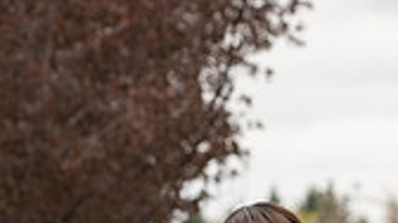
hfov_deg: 4.1
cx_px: 559
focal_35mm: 522
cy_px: 306
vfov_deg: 2.3
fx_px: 5502
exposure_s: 1/500
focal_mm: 110
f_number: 6.3
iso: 160
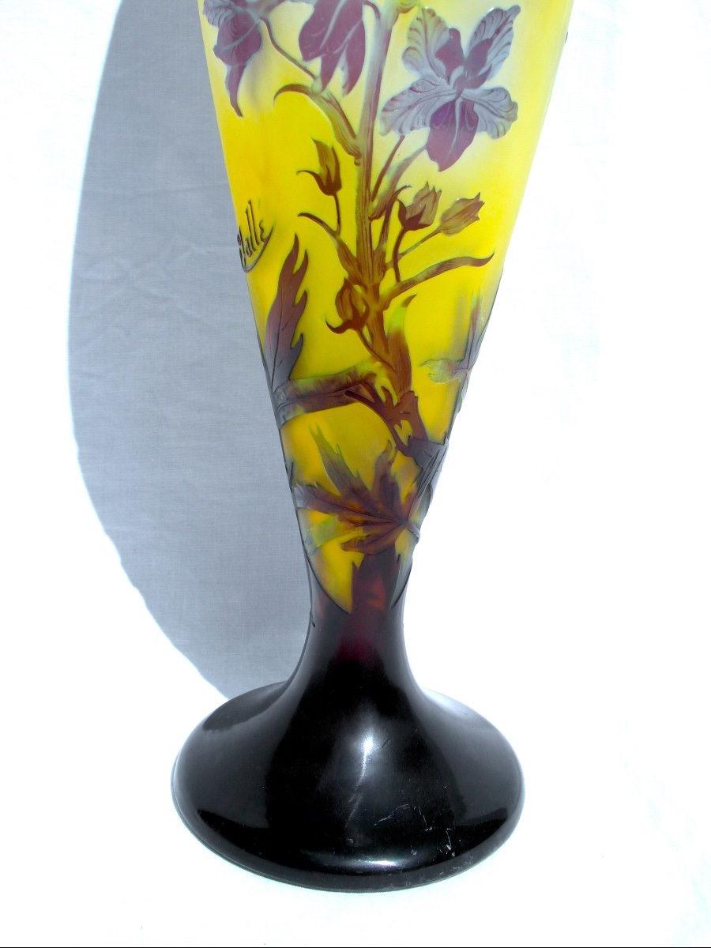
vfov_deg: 36.2
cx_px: 356
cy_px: 474
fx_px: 1451
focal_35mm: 53
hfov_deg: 27.5
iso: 80
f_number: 5.8
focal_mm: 8.7
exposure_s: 1/750
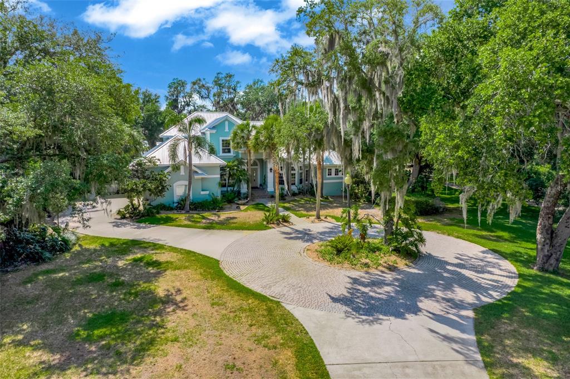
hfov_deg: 78.6
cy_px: 190
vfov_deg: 57.1
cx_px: 285
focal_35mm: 22
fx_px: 348
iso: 100
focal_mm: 8.38
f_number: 2.8
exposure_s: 1/320
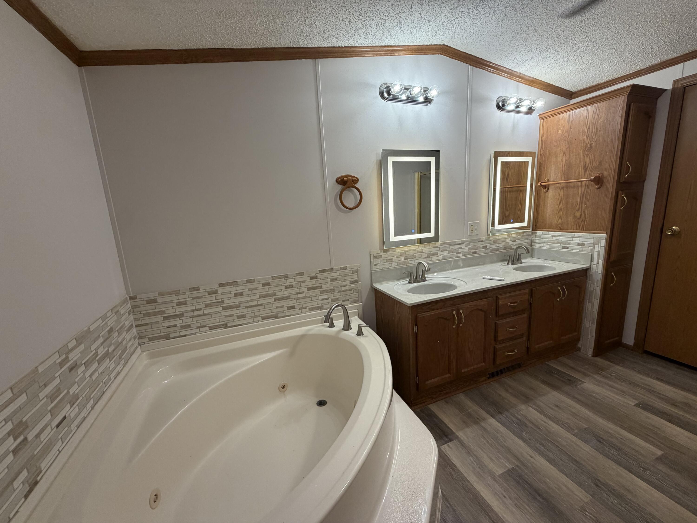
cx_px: 348
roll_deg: +4.0
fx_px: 282
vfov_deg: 85.7
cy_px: 262
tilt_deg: -11.3
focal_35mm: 14
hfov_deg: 102.1
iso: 160
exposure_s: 1/120
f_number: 2.2
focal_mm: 2.22
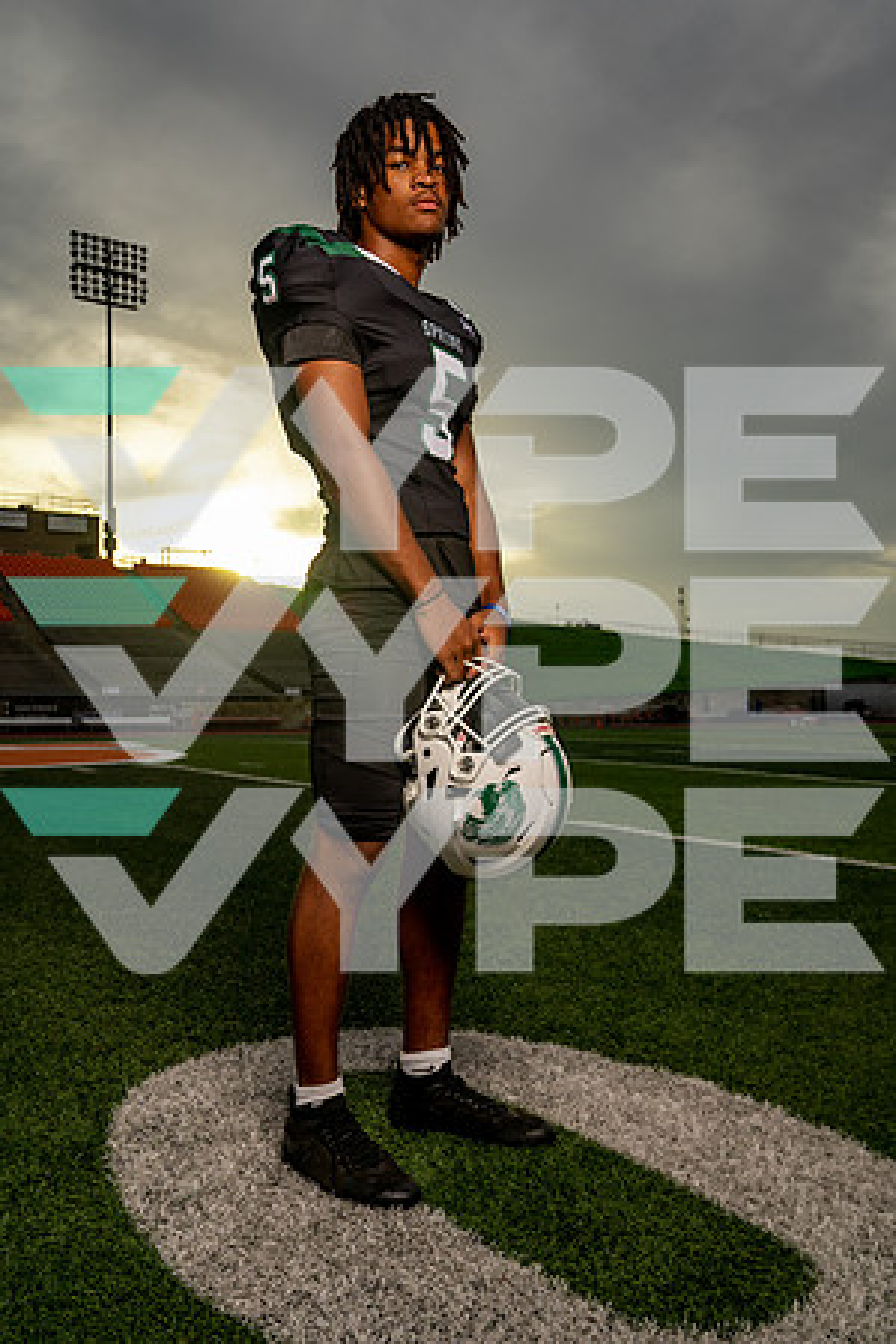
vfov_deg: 58.7
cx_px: 448
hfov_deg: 41.1
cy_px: 672
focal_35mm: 32
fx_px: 1195
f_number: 5.6
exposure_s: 1/500
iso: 200
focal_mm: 32
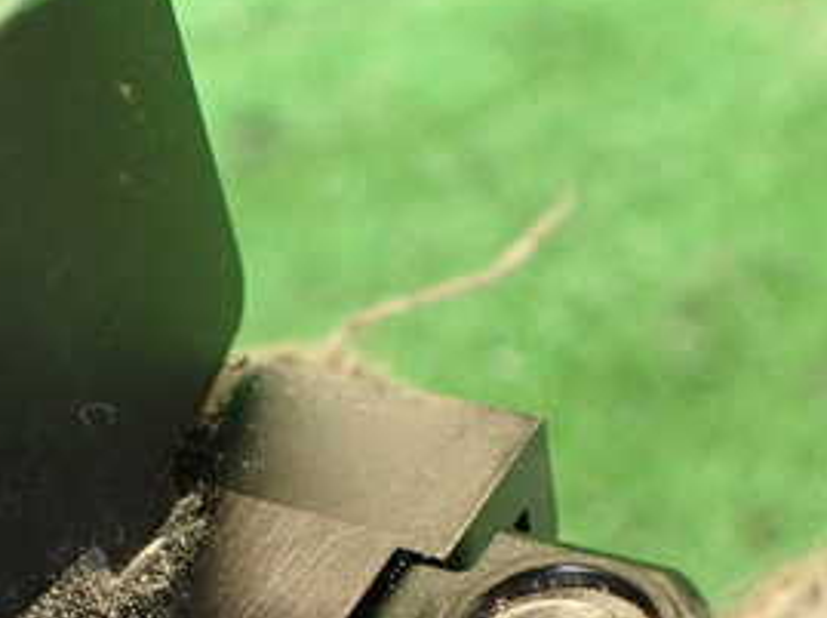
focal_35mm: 67
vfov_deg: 21.1
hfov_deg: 27.9
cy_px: 624
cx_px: 83
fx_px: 1599
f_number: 2.3
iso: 320
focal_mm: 5.4
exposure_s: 1/30
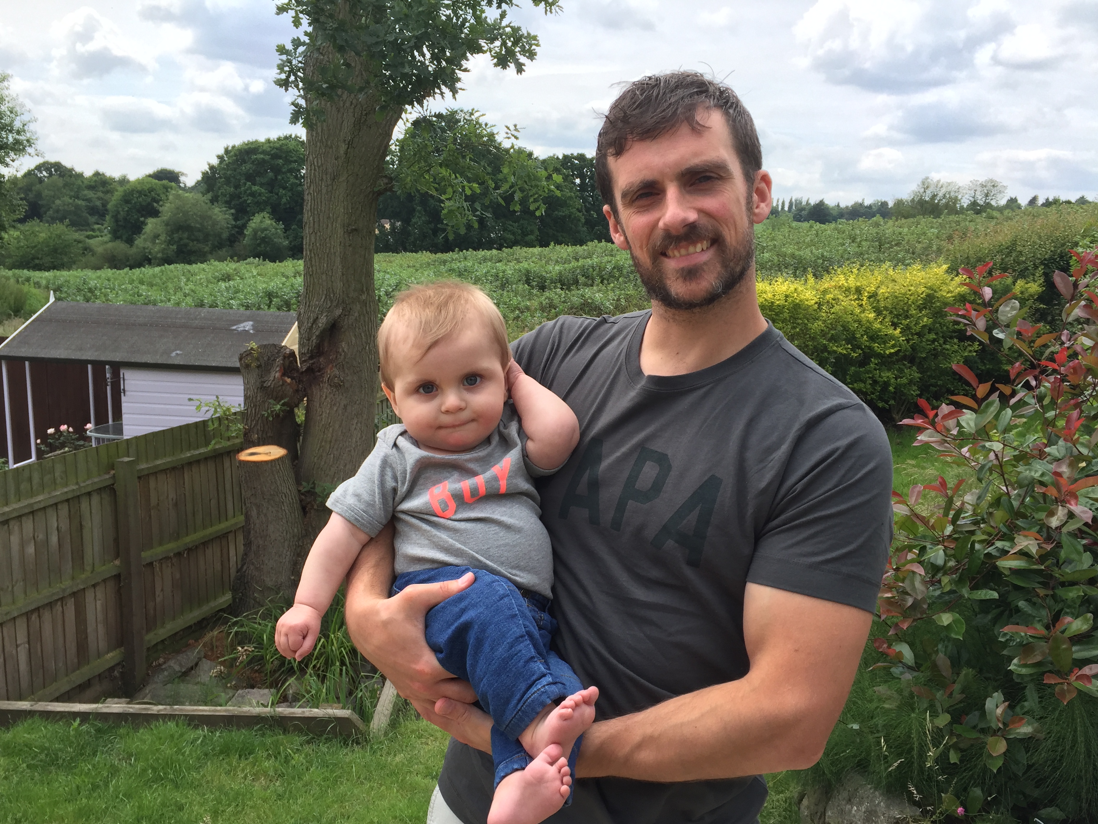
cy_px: 440
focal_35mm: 31
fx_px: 983
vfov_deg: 45.4
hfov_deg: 58.3
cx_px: 524
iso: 32
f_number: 2.2
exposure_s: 1/842
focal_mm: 4.15
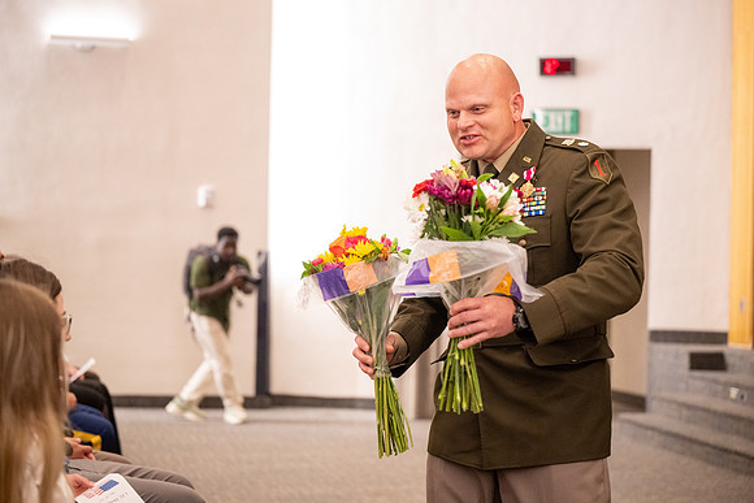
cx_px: 377
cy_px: 252
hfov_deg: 28.8
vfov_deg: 19.5
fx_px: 1466
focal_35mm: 70
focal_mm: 70
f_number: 2.8
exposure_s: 1/200
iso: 5000
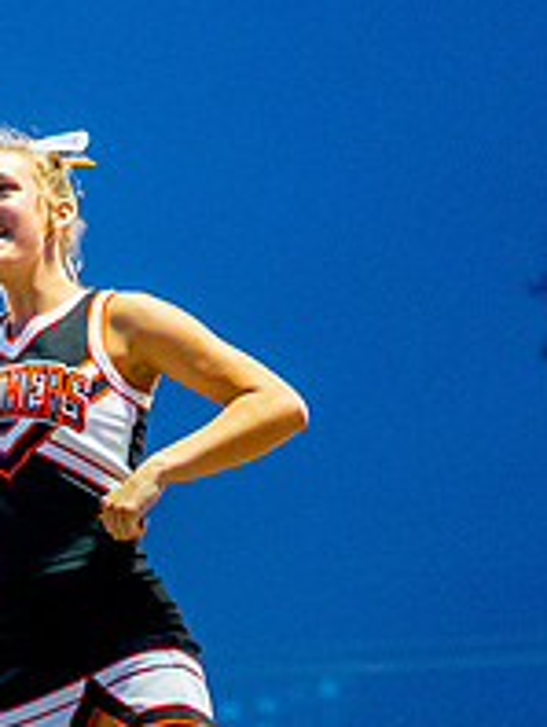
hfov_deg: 10.3
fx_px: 3006
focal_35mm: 143
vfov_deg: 13.7
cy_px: 526
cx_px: 51
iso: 2500
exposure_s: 1/1250
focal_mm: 35
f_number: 1.4
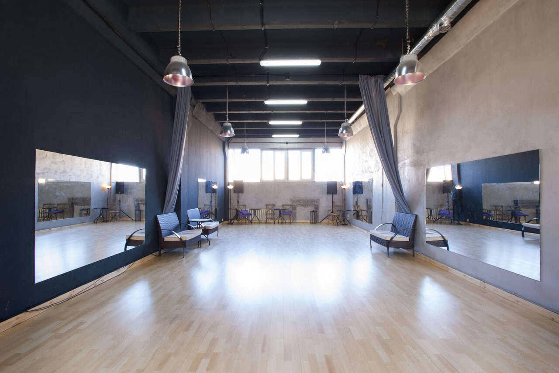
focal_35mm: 17
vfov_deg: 70.5
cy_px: 186
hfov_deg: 93.3
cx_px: 280
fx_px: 264
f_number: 13
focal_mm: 17
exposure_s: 1
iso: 320
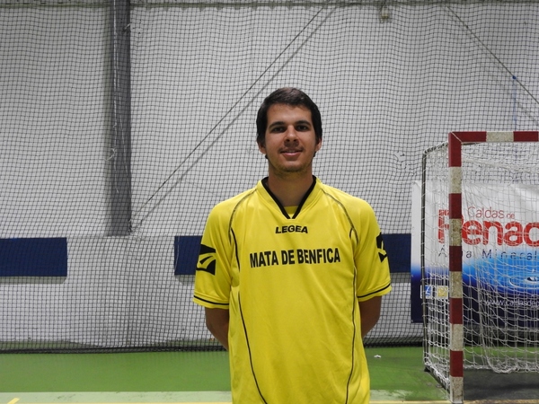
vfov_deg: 36.0
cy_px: 202
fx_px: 623
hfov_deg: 46.8
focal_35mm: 40
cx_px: 270
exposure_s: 1/13
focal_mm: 7.2
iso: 400
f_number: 4.2
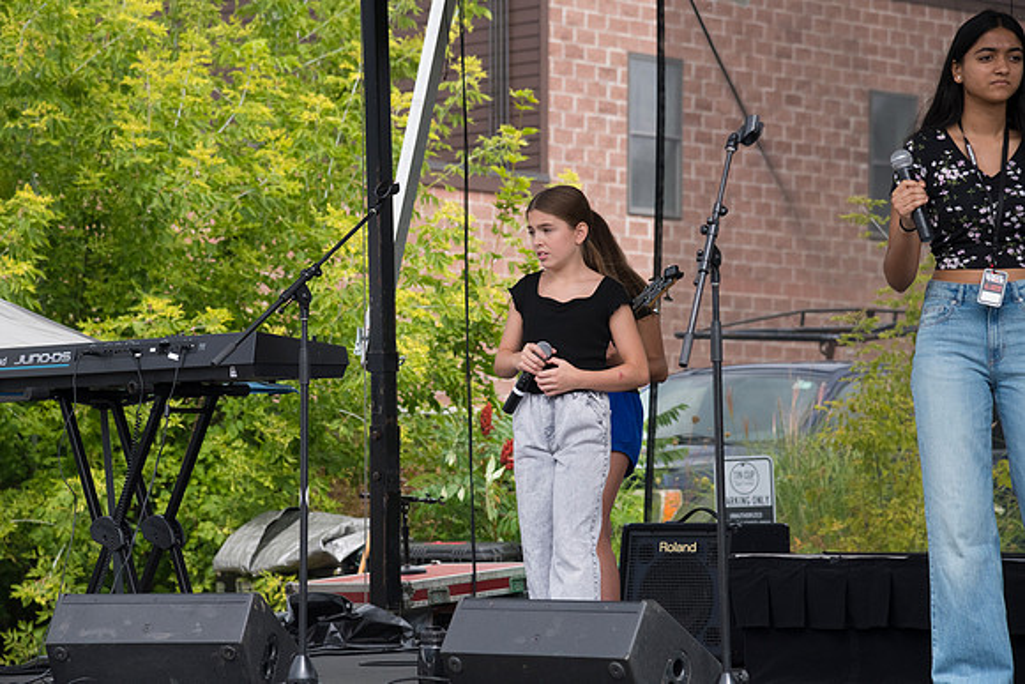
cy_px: 342
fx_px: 3417
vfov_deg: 11.4
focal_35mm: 120
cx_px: 512
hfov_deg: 17.1
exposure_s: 1/2000
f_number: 6.3
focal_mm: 120
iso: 1250
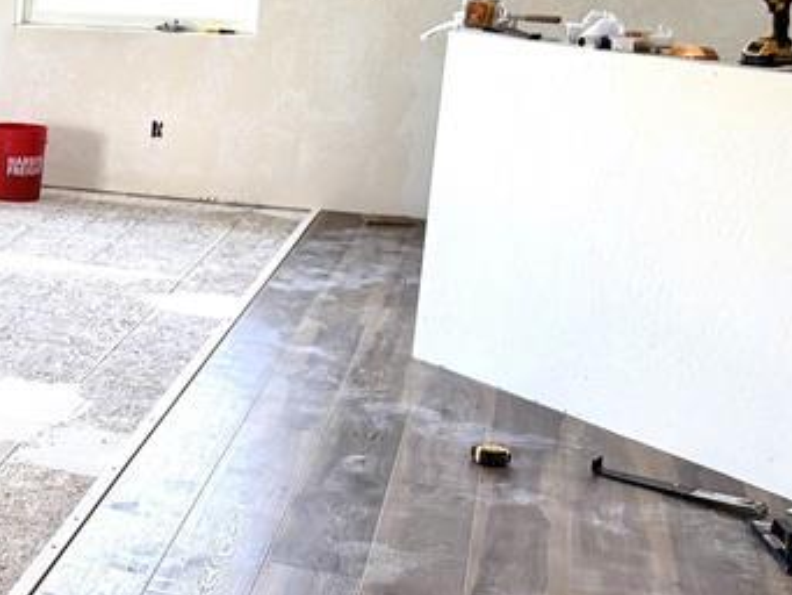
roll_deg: -1.5
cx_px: -286
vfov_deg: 20.4
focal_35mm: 72
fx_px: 1648
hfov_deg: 23.3
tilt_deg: -11.4
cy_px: 205
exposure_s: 1/206
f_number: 1.78
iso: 125
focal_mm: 6.76
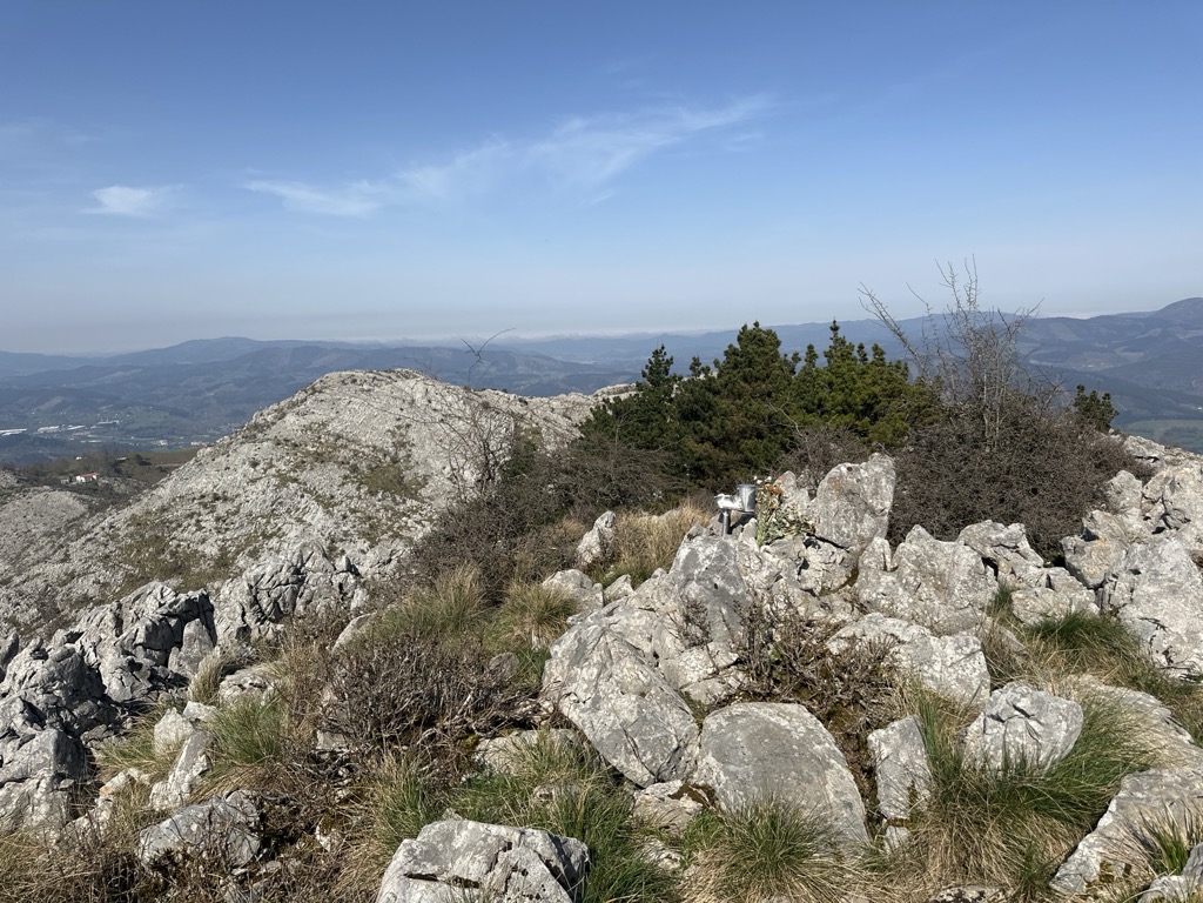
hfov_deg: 71.6
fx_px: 834
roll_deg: +2.3
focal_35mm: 24
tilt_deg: -9.1
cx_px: 602
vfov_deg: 56.8
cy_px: 452
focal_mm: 6.86
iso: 80
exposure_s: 1/6211
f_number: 1.78
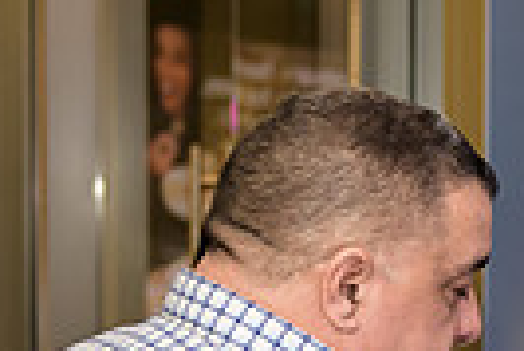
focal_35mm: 192
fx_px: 2798
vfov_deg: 7.1
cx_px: 851
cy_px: 448
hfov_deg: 10.3
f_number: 3.2
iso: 400
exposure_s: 1/125
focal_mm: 44
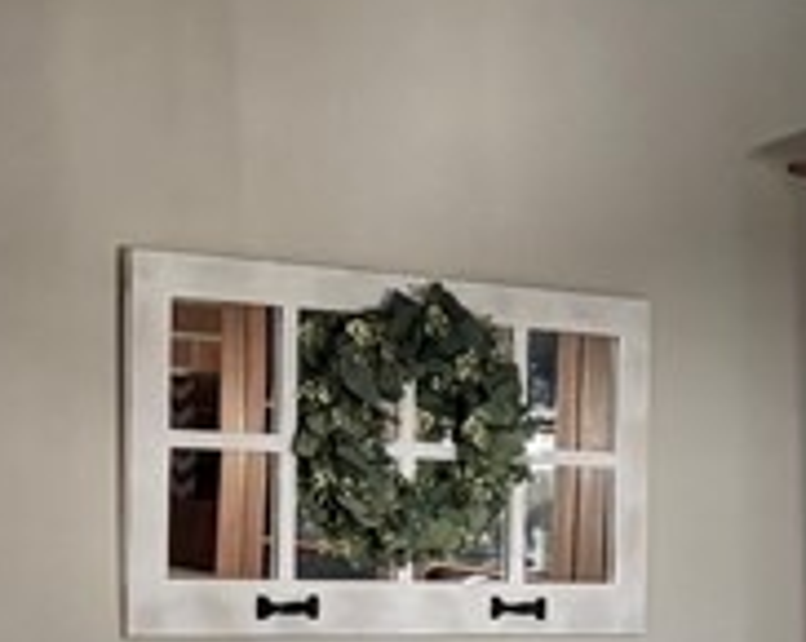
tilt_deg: -2.3
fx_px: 3406
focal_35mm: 143
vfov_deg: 10.6
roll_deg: -0.2
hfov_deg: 12.8
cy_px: 797
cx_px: 1213
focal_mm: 5.96
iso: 250
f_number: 1.6
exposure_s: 1/60
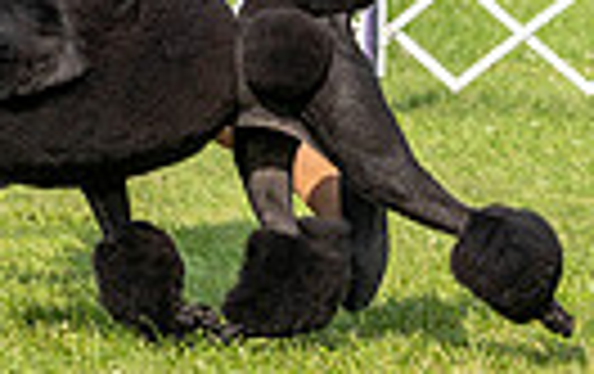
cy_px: -439
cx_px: 63
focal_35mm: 442
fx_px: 7167
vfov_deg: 3.0
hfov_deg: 4.7
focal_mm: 99
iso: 320
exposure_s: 1/1000
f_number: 5.6
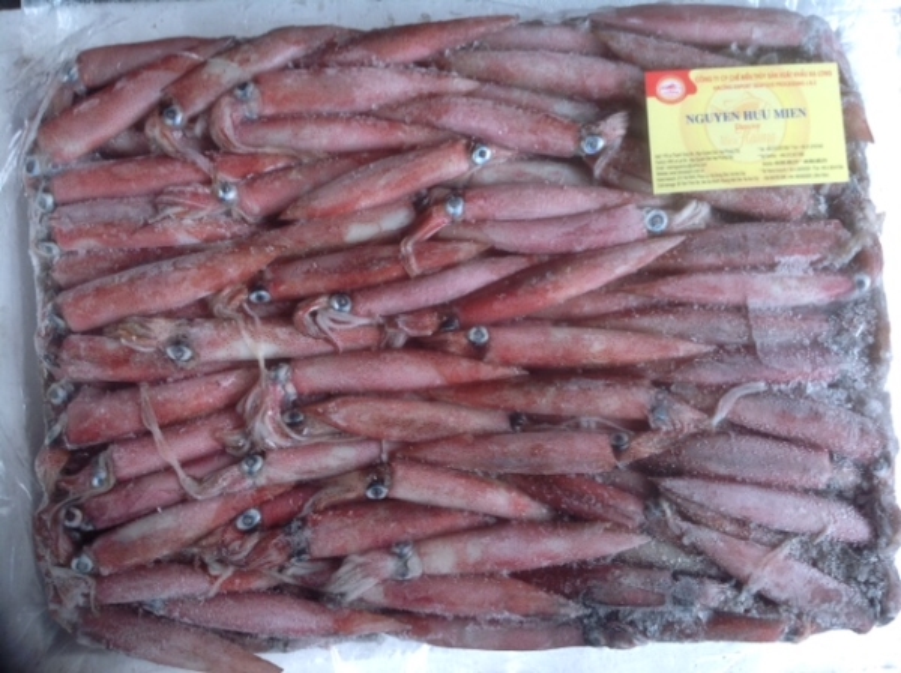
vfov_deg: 40.6
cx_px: 450
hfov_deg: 52.7
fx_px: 910
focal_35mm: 35
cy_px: 336
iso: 80
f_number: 2.4
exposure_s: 1/40
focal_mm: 4.28
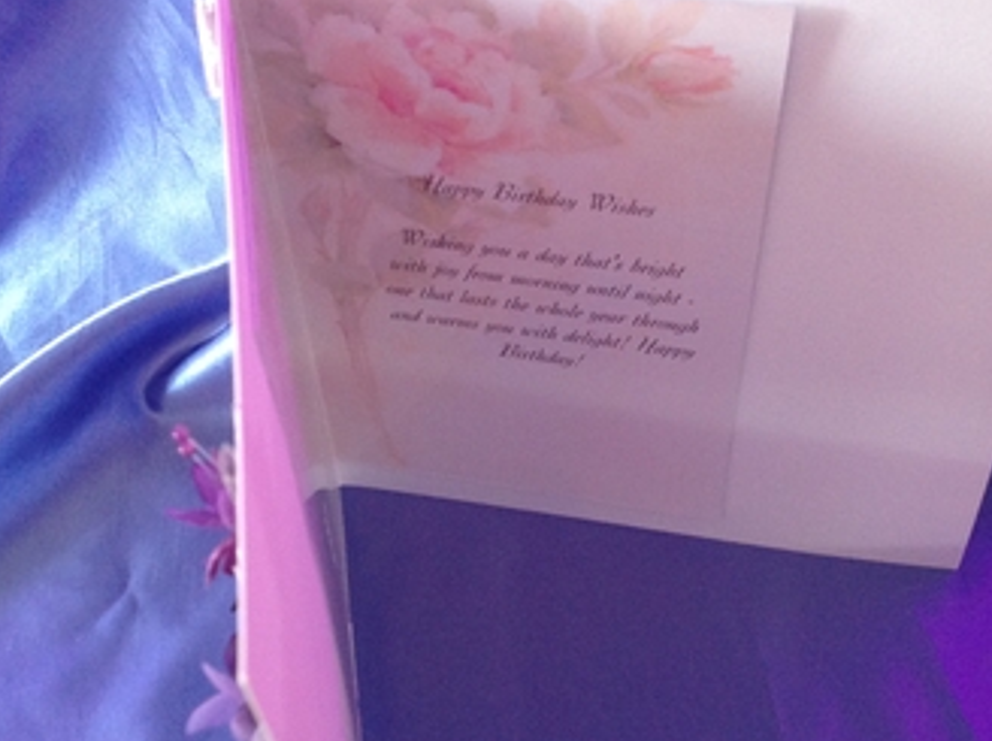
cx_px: 535
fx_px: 1374
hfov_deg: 39.7
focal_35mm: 48
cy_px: 417
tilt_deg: -47.6
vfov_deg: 30.2
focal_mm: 4.28
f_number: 2.4
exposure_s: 1/15
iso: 200
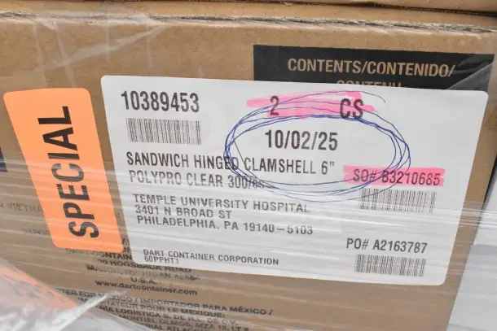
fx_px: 539
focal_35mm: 39
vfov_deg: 34.2
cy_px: 166
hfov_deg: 49.5
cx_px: 248
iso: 6400
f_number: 16
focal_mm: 26
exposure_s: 1/1600
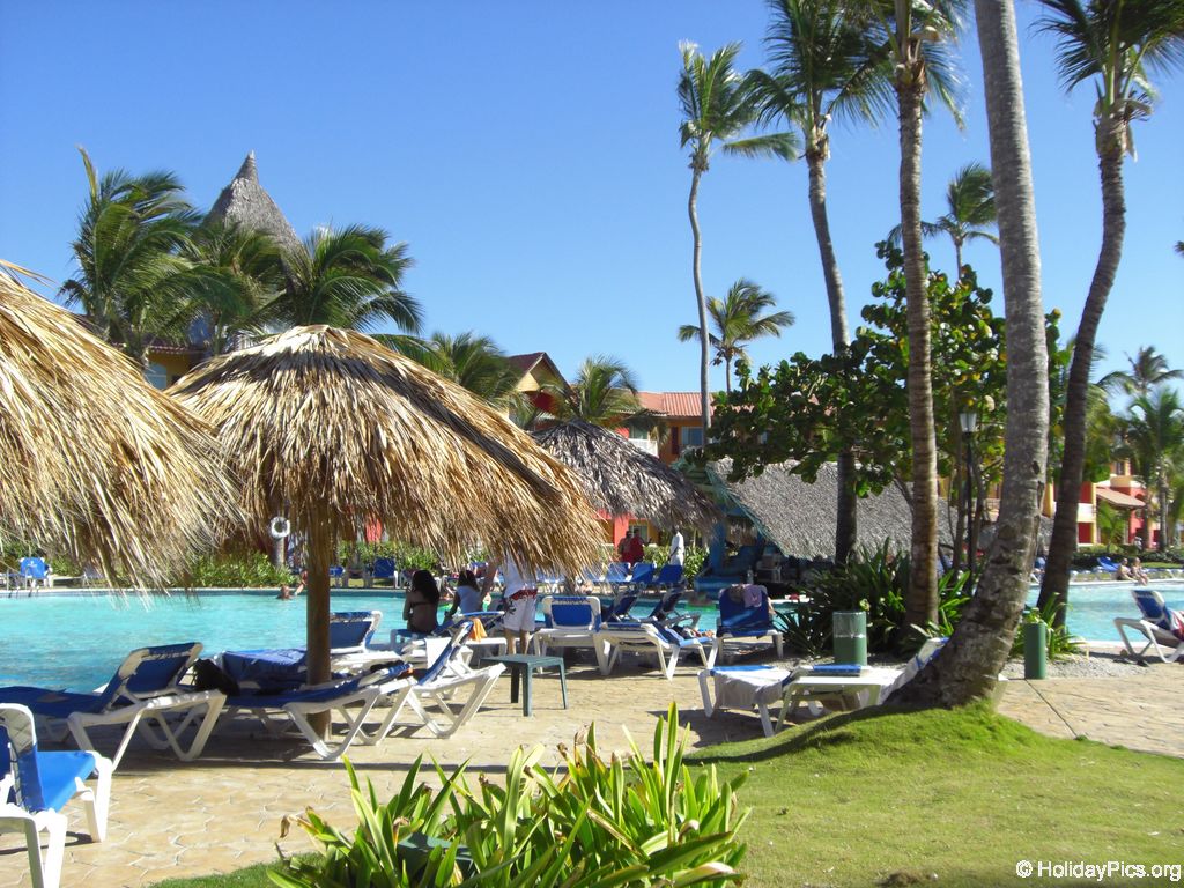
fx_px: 1300
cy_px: 444
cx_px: 592
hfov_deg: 49.0
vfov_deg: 37.7
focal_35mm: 38
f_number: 2.7
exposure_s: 1/800
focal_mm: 6.2
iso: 64
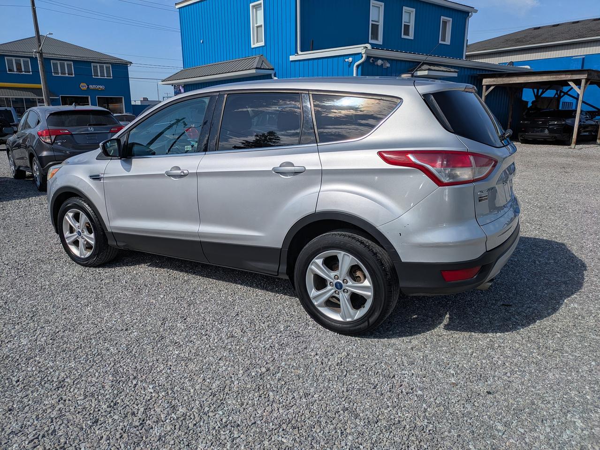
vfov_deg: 54.9
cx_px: 300
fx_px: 433
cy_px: 225
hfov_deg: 69.4
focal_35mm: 25
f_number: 1.89
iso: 44
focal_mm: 5.43
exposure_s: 1/8850
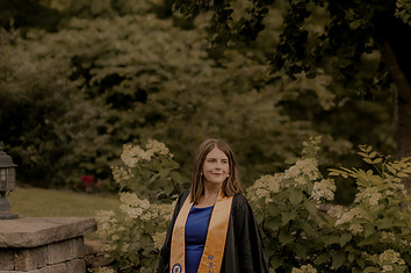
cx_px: 235
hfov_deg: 16.3
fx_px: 1437
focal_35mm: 126
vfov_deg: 10.8
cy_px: 163
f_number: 1.8
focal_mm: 50
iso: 320
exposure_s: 1/250
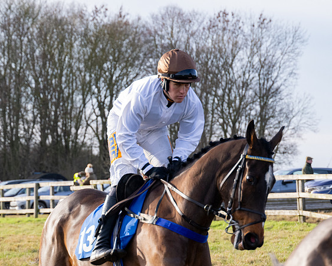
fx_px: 1785
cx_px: 207
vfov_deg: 8.5
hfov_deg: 10.6
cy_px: 124
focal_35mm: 182
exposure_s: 1/1600
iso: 800
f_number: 5
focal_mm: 98
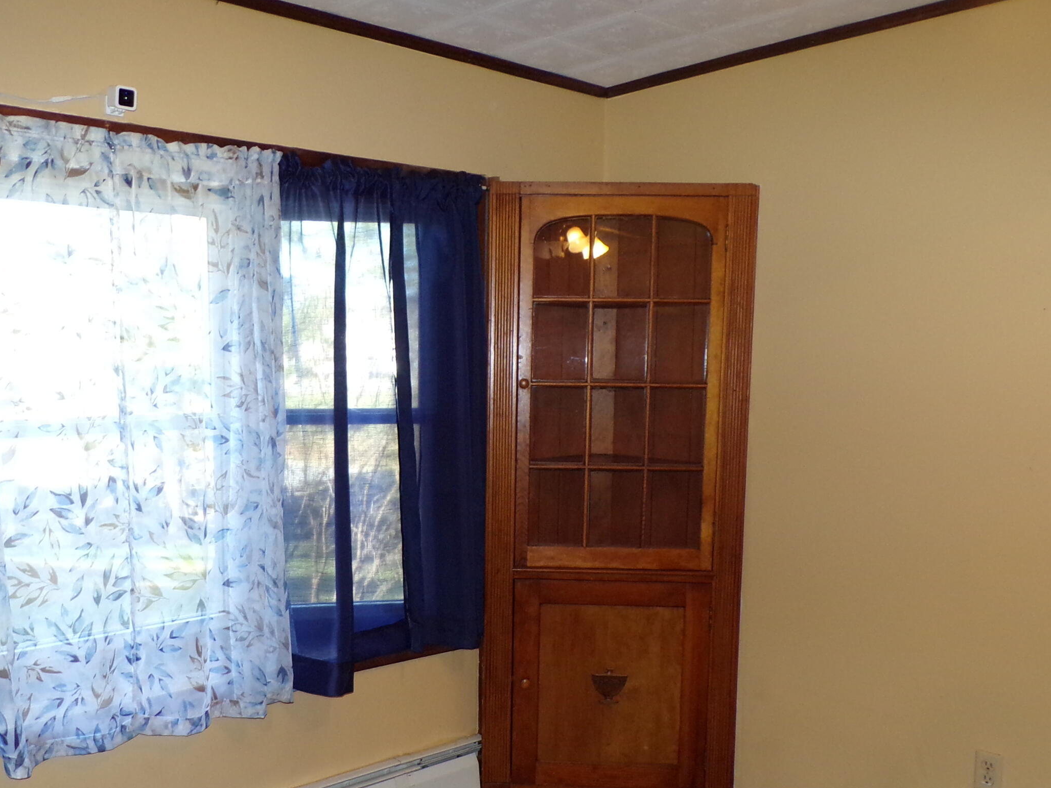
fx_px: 1063
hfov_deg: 52.3
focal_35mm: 35
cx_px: 429
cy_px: 487
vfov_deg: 40.5
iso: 200
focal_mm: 4.3
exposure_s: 1/34
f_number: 3
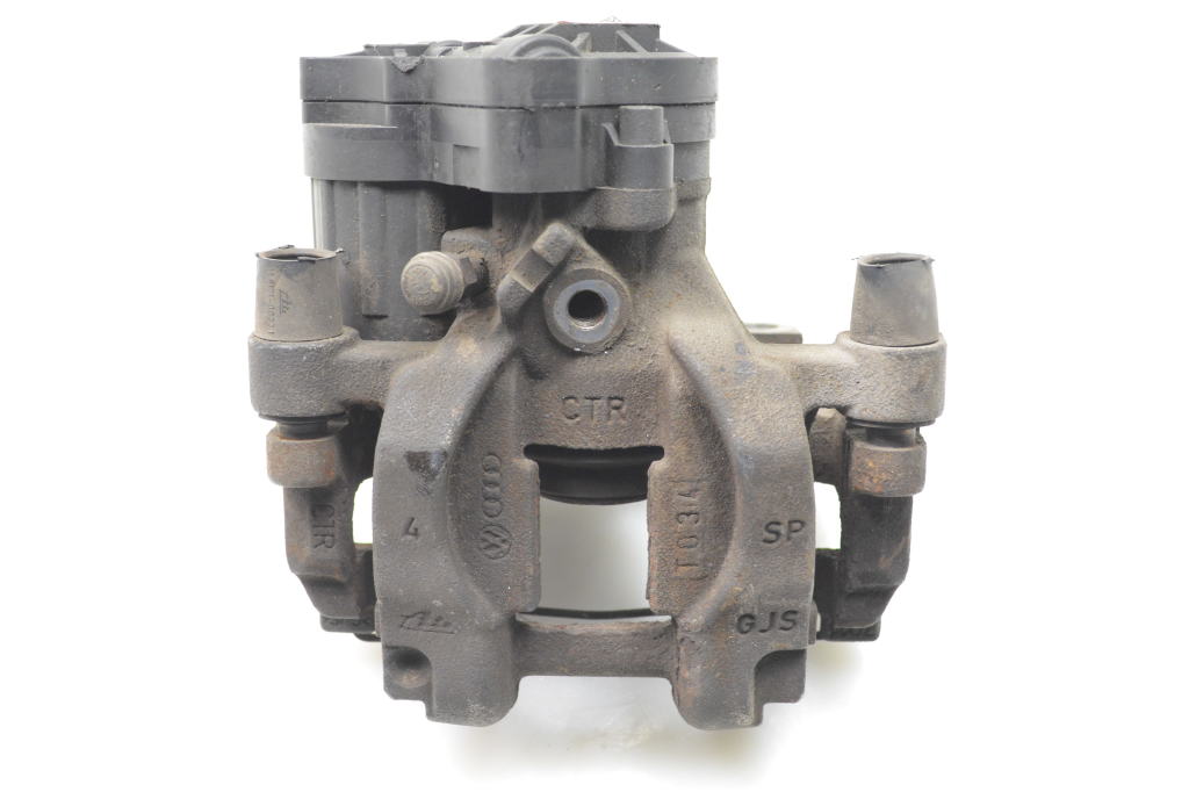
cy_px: 396
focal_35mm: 48
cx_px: 594
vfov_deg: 28.1
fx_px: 1585
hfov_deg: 41.1
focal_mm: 32
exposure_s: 1/125
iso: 2500
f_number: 5.6
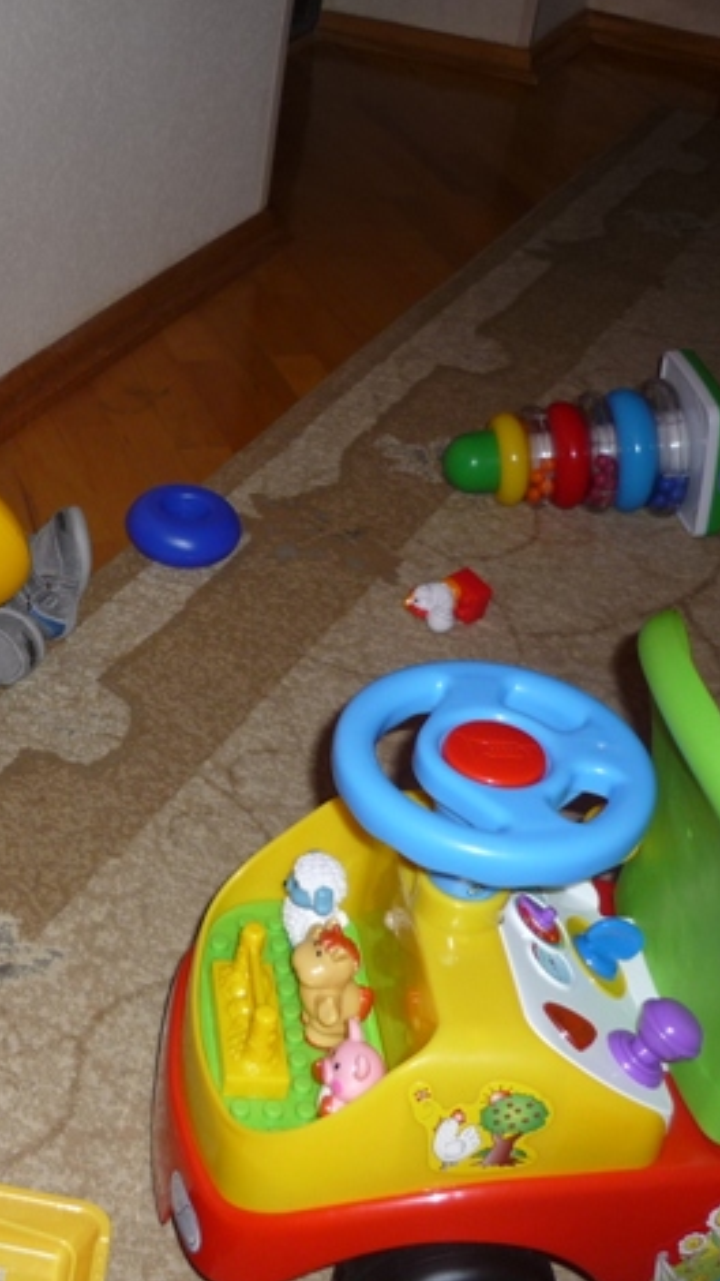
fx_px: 1665
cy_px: 632
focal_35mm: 49
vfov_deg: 42.1
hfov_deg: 23.5
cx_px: 22
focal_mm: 5.5
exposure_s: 1/30
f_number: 2.8
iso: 100
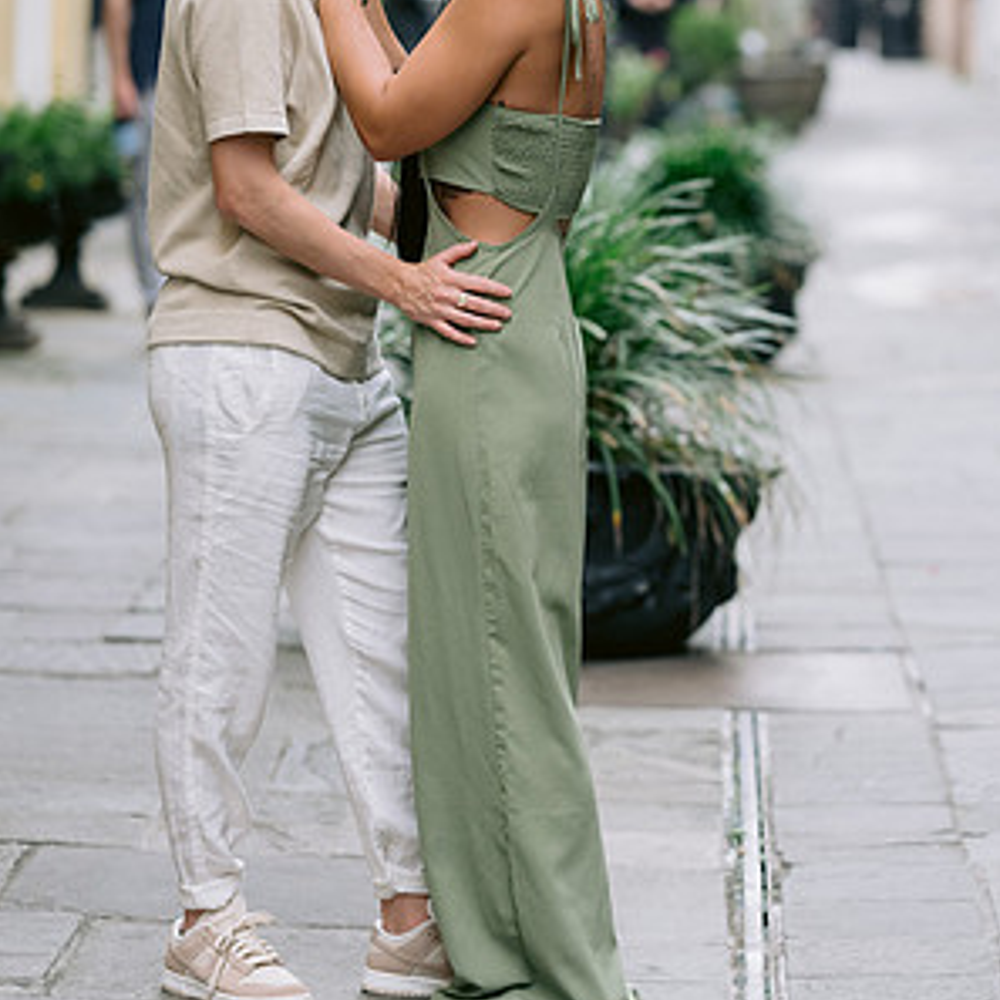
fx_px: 5393
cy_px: 270
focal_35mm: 165
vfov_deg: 10.6
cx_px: 855
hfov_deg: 10.5
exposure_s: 1/320
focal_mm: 85
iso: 640
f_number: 2.2
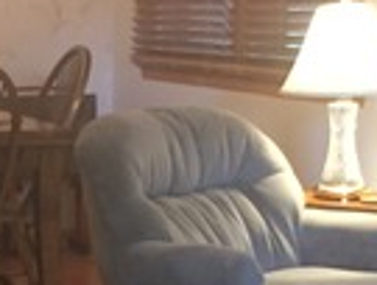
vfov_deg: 10.9
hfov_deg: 14.2
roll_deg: -0.6
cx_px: 50
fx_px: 1496
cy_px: 198
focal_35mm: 137
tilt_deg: -7.8
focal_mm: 4.15
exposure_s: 1/30
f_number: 2.2
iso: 200
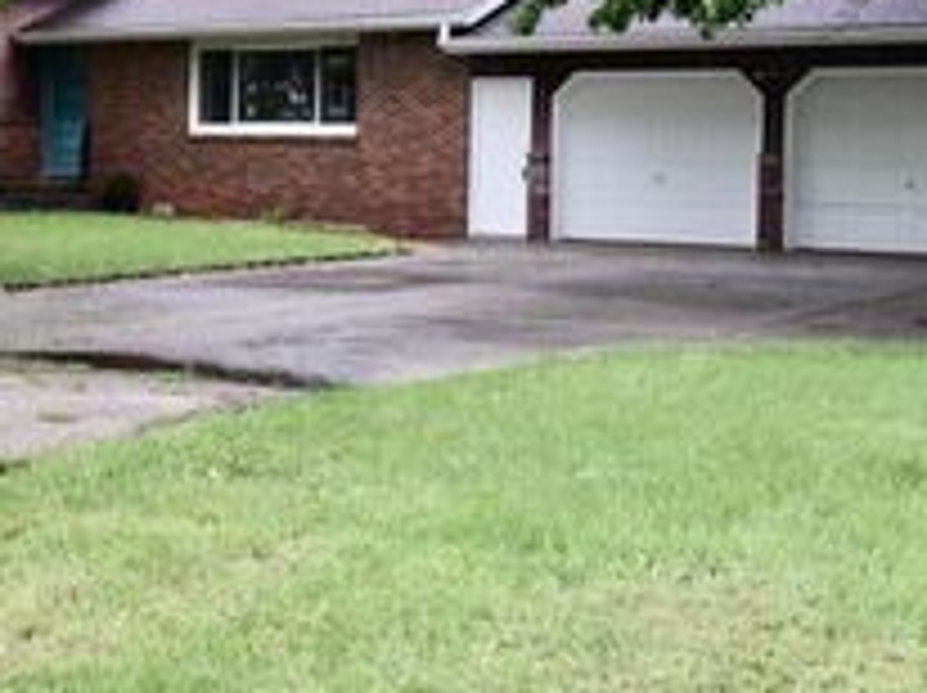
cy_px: 182
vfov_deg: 23.0
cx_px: 256
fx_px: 1685
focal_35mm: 63
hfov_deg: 30.4
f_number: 5
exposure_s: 1/100
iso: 400
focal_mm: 18
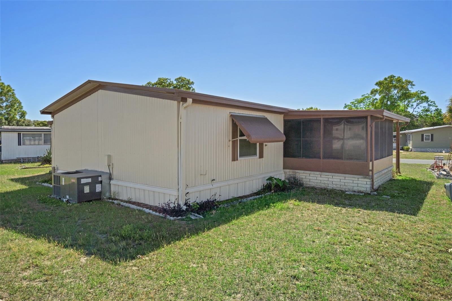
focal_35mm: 22
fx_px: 276
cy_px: 150
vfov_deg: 57.2
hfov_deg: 78.6
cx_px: 226
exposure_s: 1/500
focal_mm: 22
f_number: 8
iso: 400
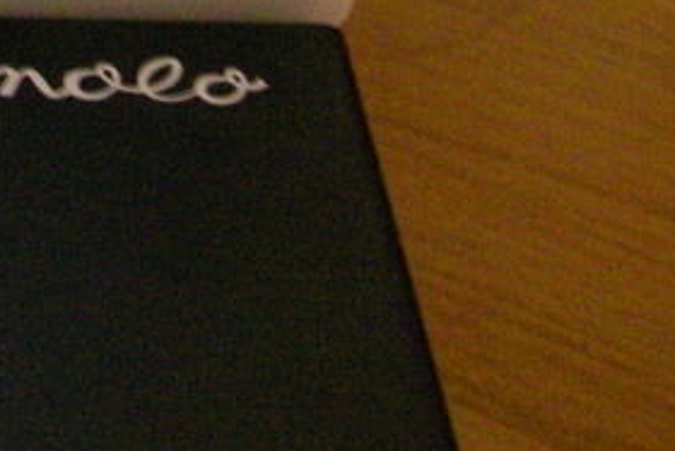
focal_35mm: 141
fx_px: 2645
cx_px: -352
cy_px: -186
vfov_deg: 9.5
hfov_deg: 13.6
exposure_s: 1/20
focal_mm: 6.3
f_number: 3.3
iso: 400
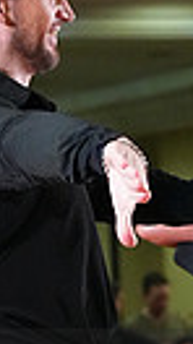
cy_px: 417
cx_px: 265
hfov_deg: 2.8
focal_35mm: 432
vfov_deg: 5.0
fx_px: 3940
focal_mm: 94
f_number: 5
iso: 8000
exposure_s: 1/400
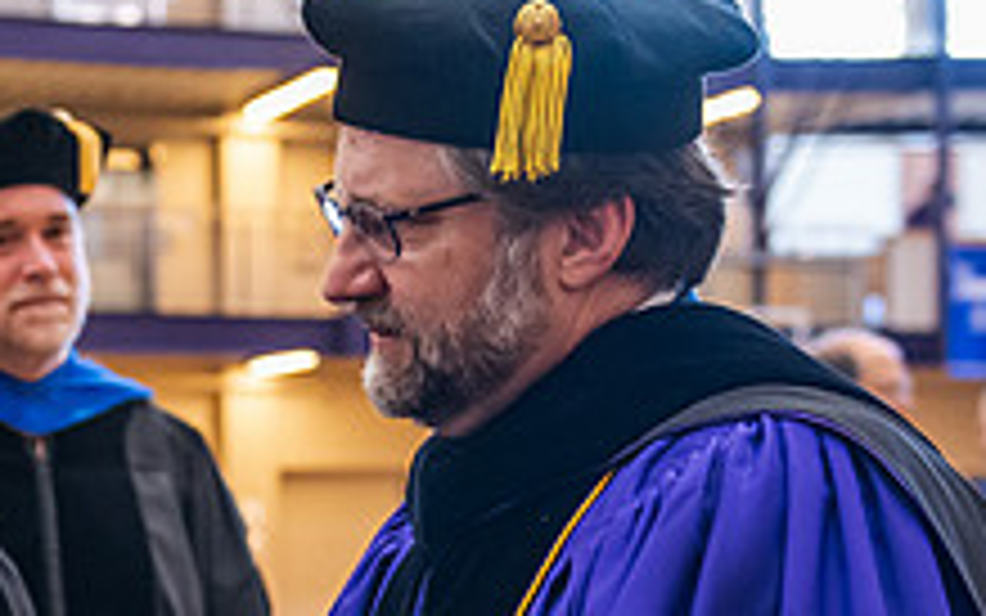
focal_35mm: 97
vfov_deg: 13.4
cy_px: 551
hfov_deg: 21.1
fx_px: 2607
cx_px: 140
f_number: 3.2
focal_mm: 36
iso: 2500
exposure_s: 1/125
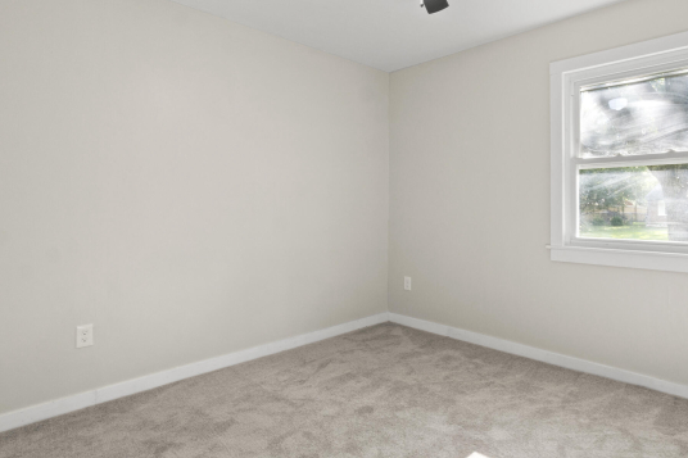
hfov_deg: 80.9
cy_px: 198
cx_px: 385
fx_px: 401
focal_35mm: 21
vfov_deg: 59.2
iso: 400
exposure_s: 1/13
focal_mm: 10
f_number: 10
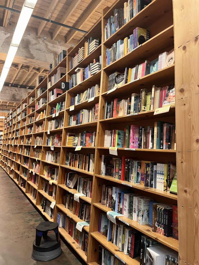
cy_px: 132
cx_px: 100
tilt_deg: +1.6
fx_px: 199
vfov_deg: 67.3
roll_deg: +1.9
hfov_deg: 53.1
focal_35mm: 26
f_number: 1.6
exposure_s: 1/60
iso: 320
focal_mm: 5.1
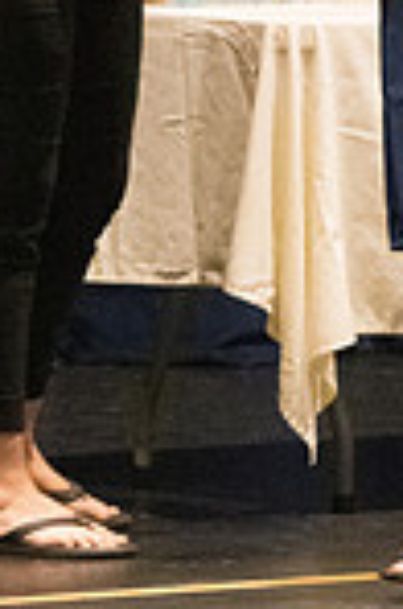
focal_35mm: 684
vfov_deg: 3.0
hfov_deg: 2.0
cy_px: -111
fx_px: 11539
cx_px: 261
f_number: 4.5
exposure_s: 1/250
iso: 8000
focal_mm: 150
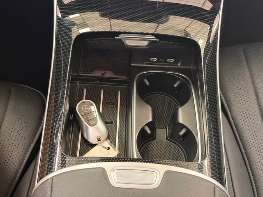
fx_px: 365
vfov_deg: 30.3
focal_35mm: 48
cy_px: 98
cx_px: 132
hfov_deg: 39.7
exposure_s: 1/40
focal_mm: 6.76
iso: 500
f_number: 1.78
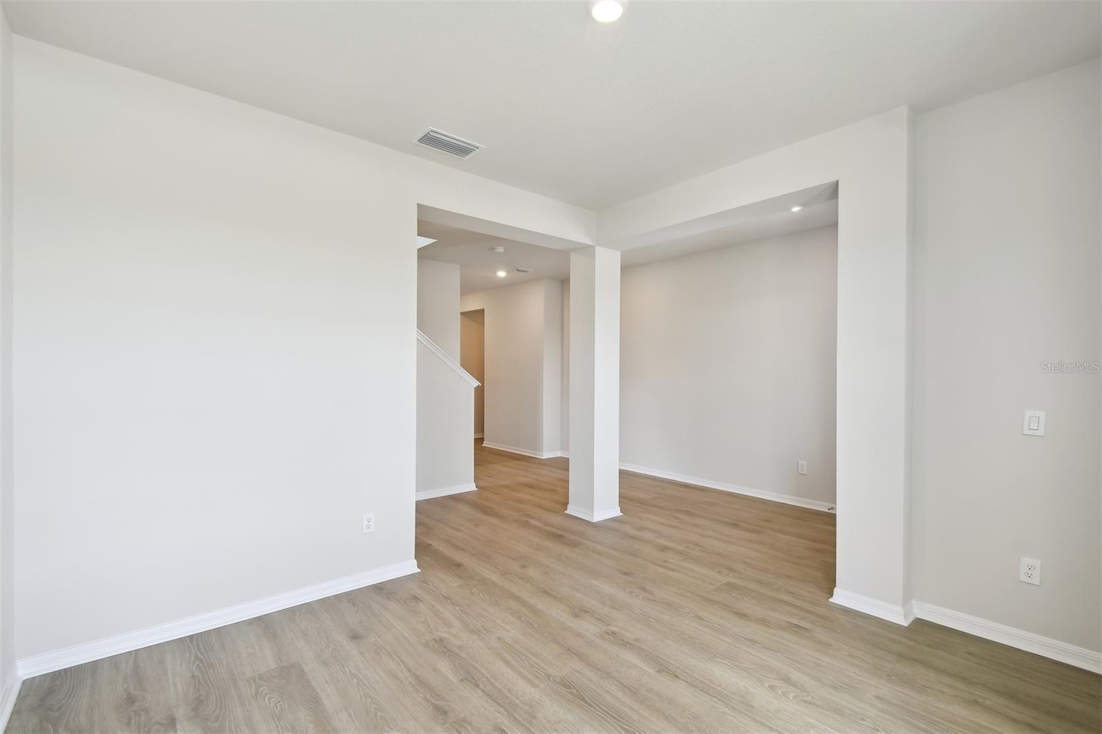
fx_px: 459
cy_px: 367
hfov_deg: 100.4
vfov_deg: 77.3
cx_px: 551
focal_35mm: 15
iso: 100
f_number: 7.1
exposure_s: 1/40
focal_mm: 10
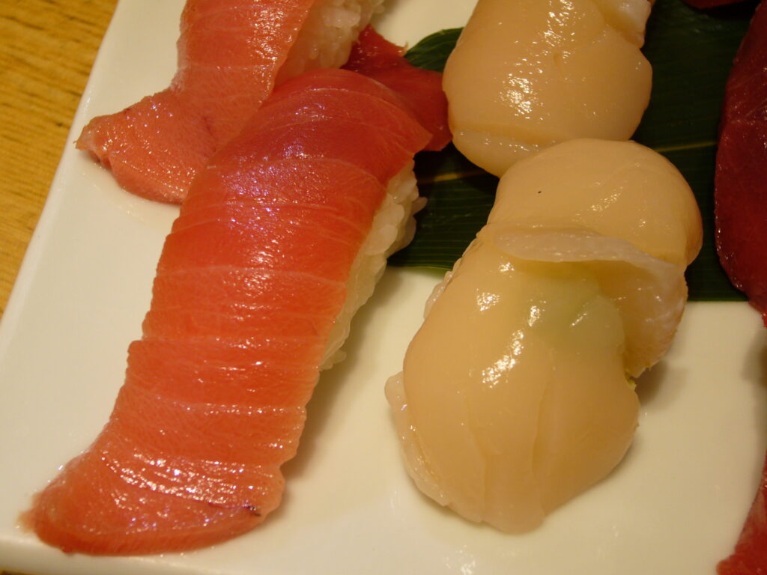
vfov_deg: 26.6
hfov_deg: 34.9
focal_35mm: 55
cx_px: 384
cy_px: 288
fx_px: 1219
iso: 100
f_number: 3.5
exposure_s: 1/50
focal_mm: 9.1
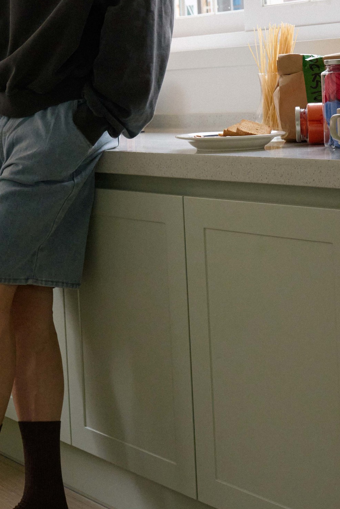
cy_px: 125
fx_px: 1105
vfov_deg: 25.7
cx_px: 66
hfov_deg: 17.3
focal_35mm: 78
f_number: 8
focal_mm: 40
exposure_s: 1/125
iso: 1000
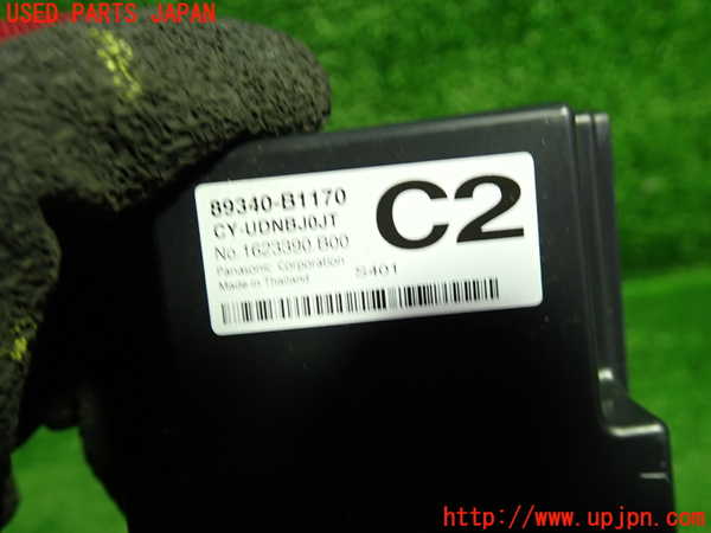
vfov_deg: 46.8
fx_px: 616
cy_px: 266
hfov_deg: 60.0
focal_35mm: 30
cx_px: 356
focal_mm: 5.4
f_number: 2.3
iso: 200
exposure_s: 1/30
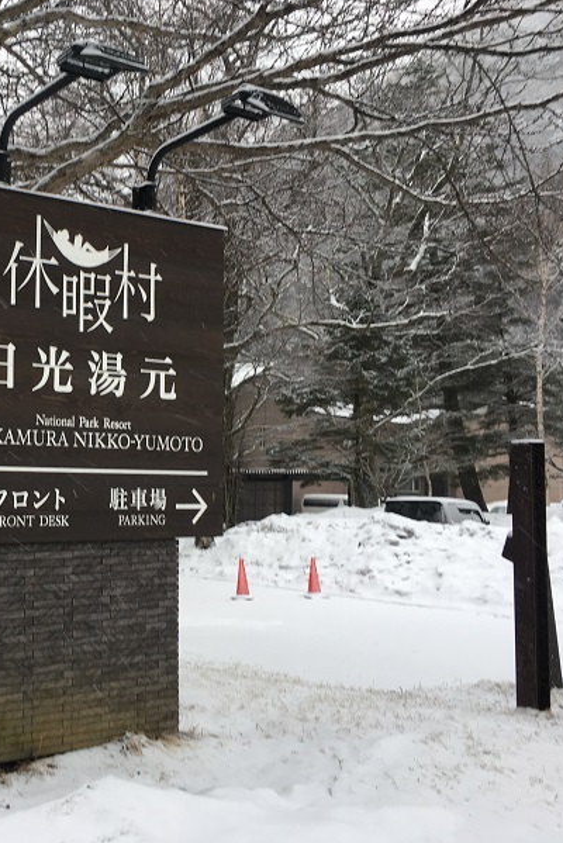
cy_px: 420
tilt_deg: +0.6
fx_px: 961
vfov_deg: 47.4
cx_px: 40
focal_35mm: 41
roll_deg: -1.2
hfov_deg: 31.0
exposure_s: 1/120
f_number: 2.2
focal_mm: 4.15
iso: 25
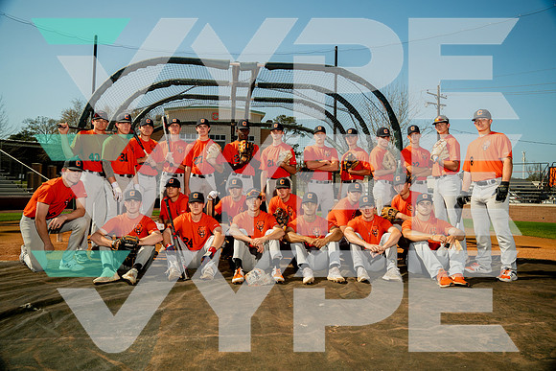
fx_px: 417
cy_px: 186
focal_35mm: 27
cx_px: 278
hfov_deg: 67.4
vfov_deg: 48.0
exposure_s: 1/250
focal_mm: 27
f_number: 8
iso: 250
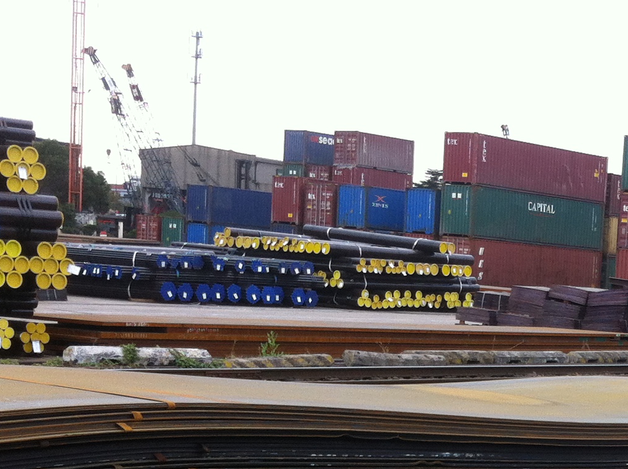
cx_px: 721
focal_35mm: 89
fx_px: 1612
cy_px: 542
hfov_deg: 20.8
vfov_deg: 16.0
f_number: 2.8
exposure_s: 1/302
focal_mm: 3.85
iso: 80
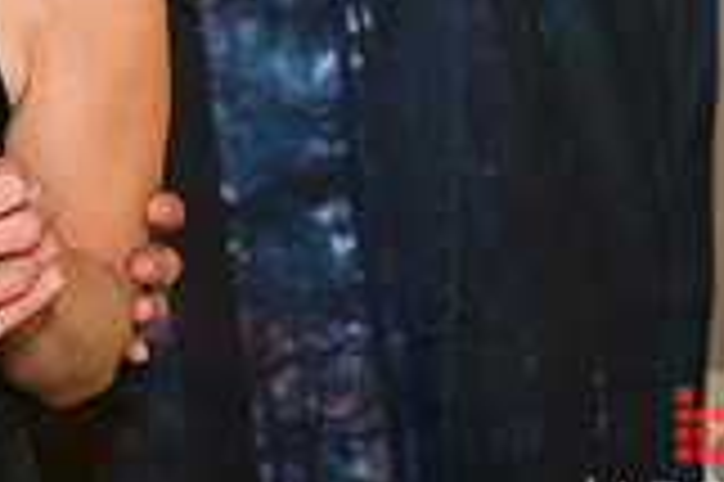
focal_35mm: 137
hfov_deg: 14.2
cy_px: -250
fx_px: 2752
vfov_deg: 9.7
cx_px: -310
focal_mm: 38
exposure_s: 1/80
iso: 1600
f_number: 2.8
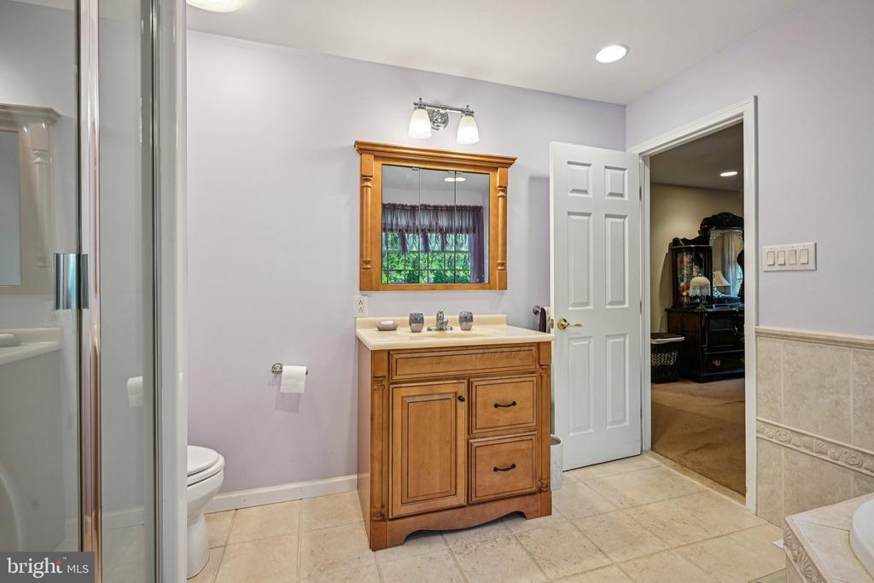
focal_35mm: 16
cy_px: 292
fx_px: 388
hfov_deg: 96.7
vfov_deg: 73.8
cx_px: 437
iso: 400
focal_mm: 16
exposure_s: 1/20
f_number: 8
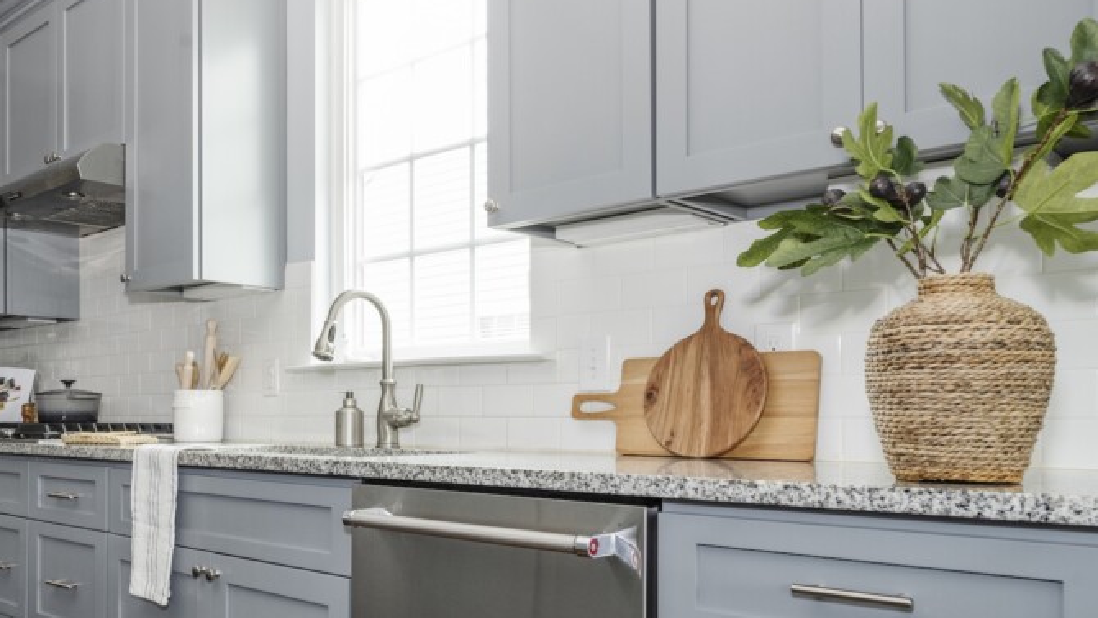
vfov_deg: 36.4
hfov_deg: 60.0
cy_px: 405
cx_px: 393
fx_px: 932
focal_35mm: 32
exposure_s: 1/2.5
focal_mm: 20
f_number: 10
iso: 400
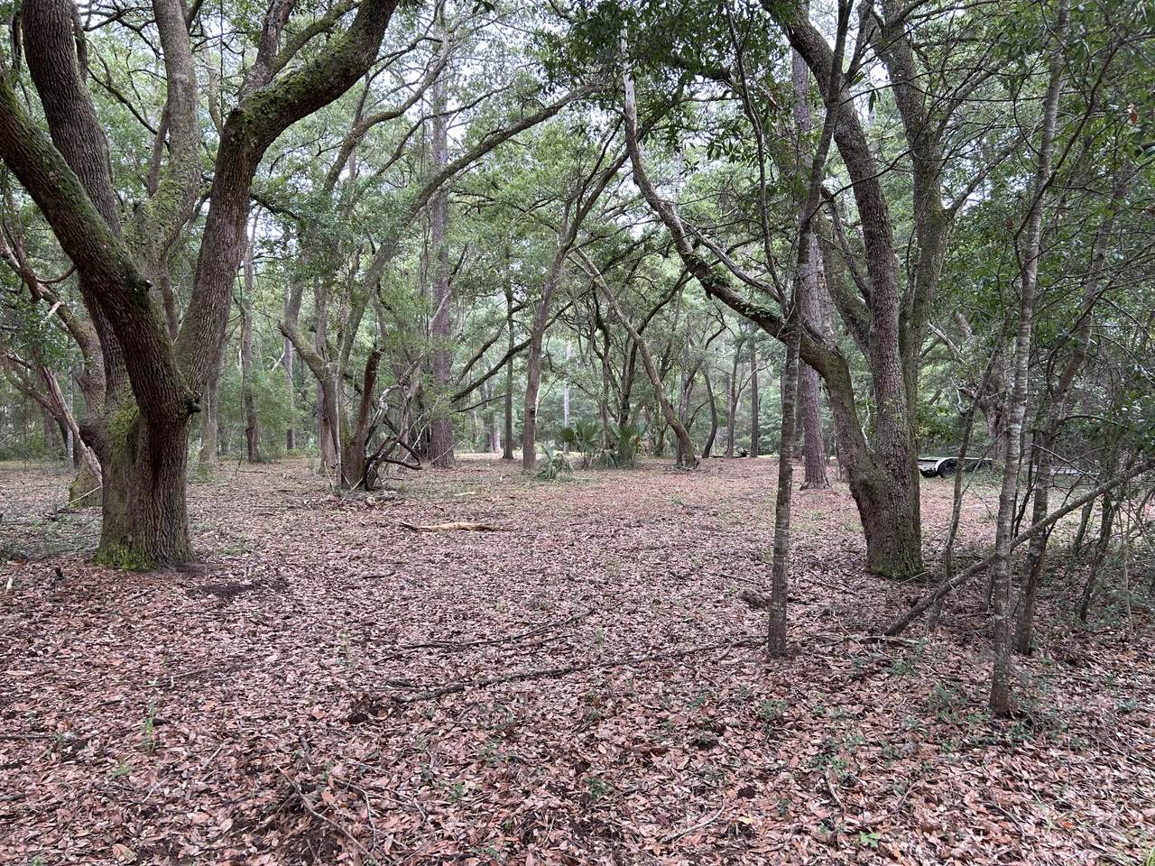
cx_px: 578
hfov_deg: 67.3
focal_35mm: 26
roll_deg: -0.6
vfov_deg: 53.1
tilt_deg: +0.5
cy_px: 433
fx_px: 868
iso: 40
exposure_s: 1/171
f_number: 1.5
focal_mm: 5.7
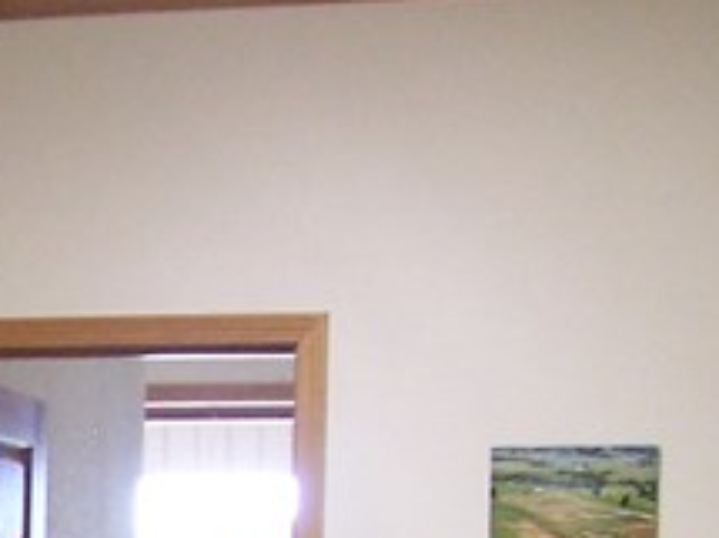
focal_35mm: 181
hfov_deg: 10.5
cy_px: 1063
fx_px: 3757
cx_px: -371
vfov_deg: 7.8
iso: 140
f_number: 2.8
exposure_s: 1/25
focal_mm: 6.3
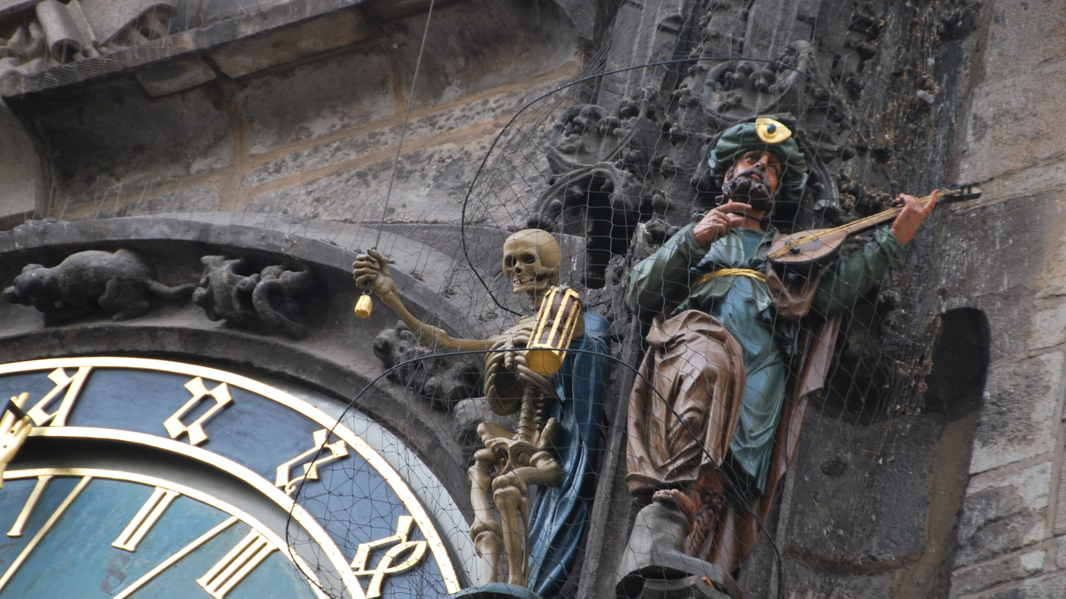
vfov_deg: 5.5
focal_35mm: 221
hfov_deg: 9.8
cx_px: 533
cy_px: 344
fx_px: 6246
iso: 200
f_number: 6
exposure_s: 1/60
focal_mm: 140
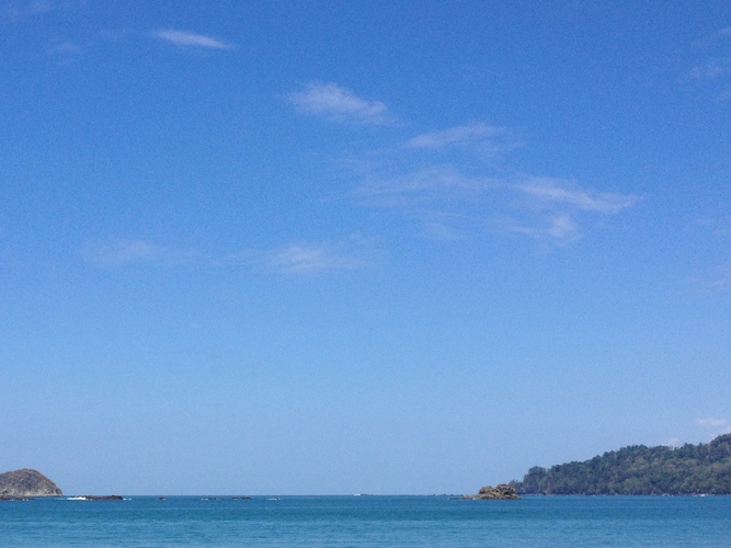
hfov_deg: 30.6
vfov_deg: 22.8
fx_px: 1330
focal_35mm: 63
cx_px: 265
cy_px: 475
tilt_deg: -2.2
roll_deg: +0.7
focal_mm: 4.28
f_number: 2.4
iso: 50
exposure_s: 1/2513
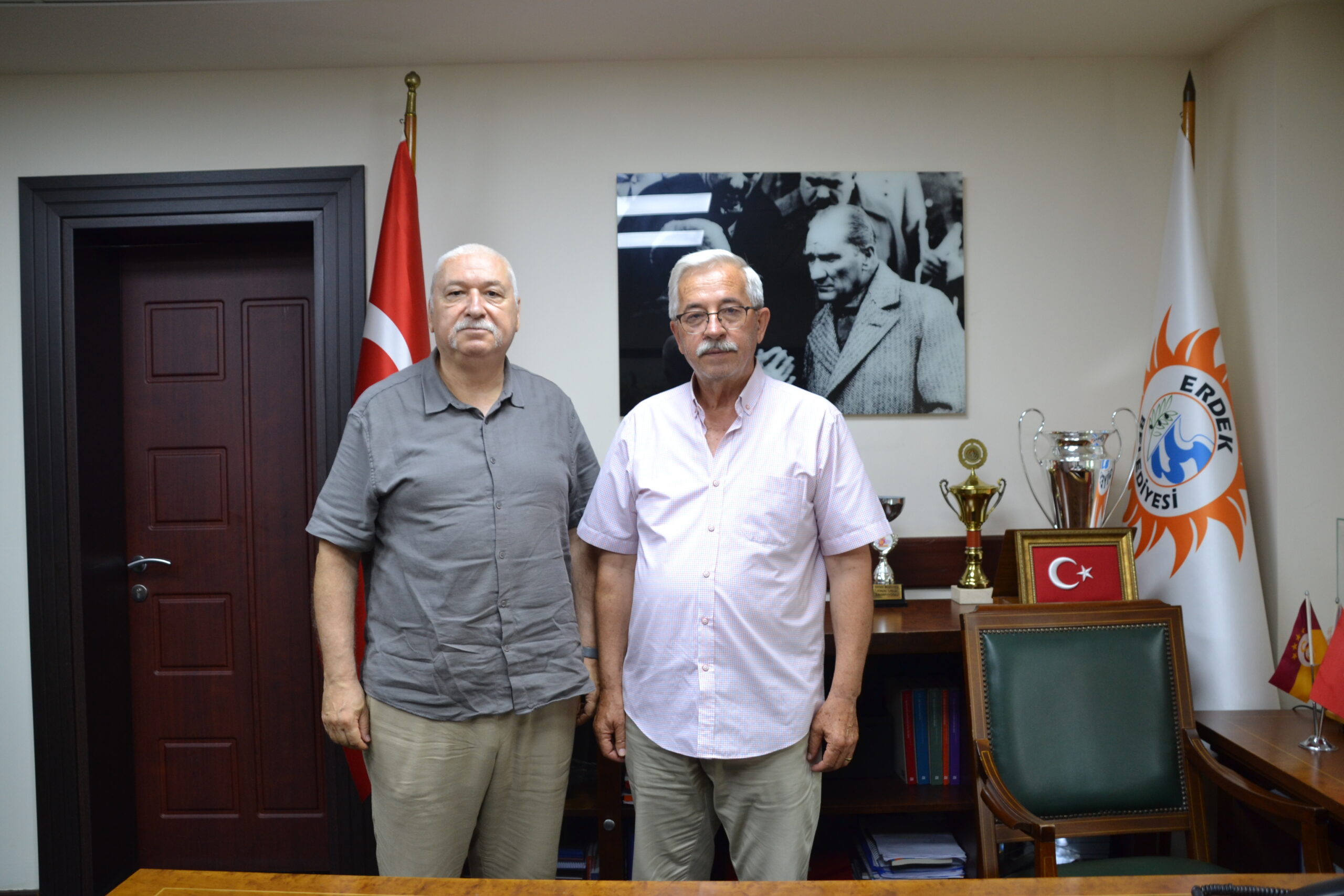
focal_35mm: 32
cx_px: 672
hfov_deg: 59.5
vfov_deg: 41.7
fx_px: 1176
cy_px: 448
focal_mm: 21
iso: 400
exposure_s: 1/40
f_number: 3.5
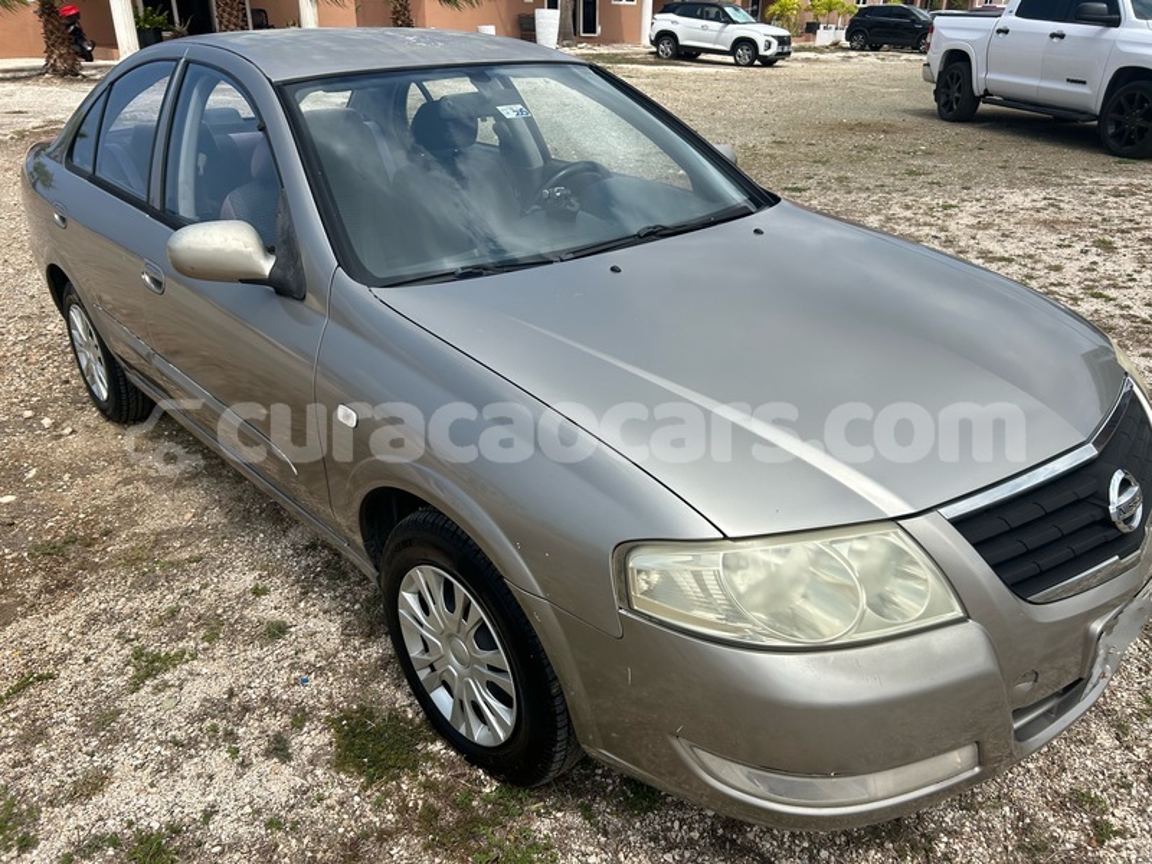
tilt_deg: -24.7
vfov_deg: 53.1
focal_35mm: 26
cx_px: 576
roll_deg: -0.6
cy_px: 432
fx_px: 865
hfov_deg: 67.3
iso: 50
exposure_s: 1/4630
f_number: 1.5
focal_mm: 5.7
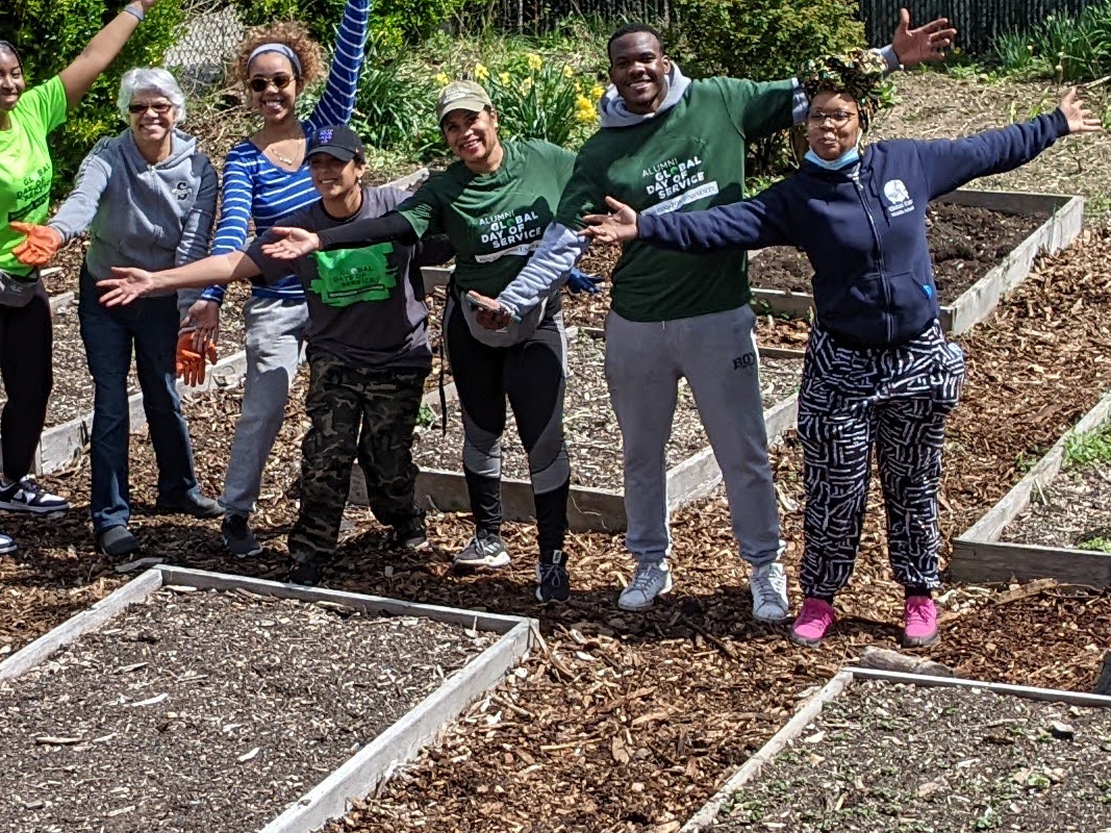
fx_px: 3273
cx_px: 552
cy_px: 509
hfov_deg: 19.3
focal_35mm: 102
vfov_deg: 14.5
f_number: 1.8
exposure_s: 1/3906
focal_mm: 4.44
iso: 65
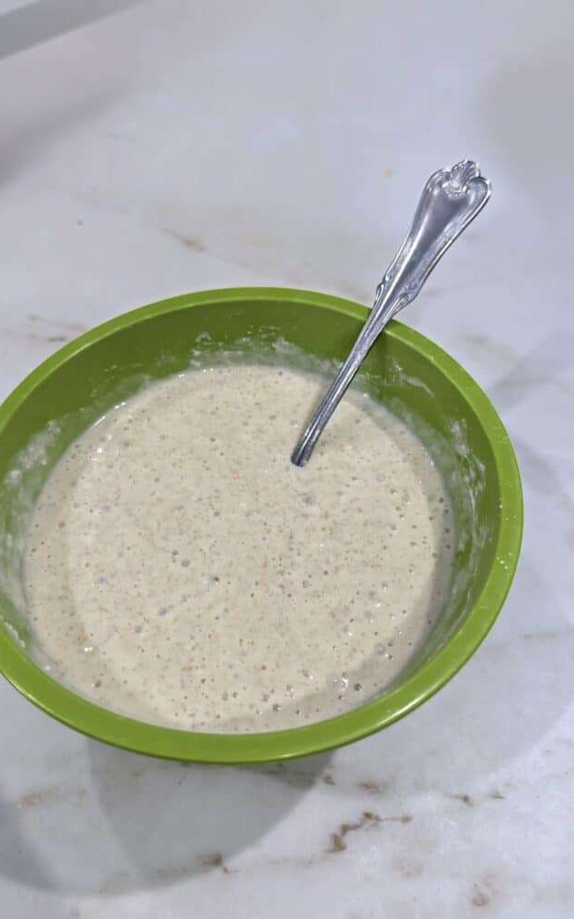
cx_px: 253
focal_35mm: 26
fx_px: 651
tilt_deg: -48.6
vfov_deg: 70.4
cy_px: 463
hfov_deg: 47.5
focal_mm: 6.76
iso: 200
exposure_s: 1/120
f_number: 1.78
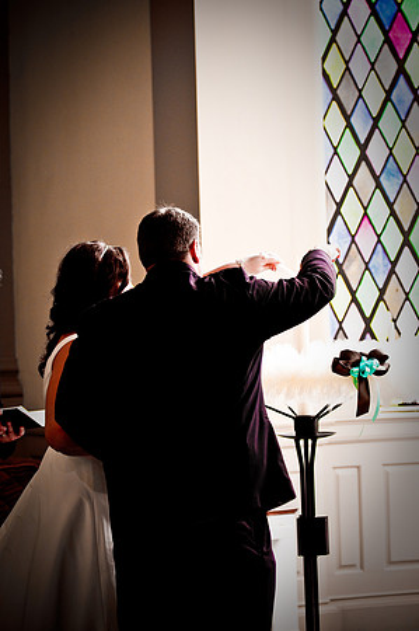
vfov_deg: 19.5
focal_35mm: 105
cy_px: 316
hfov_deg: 13.0
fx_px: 1837
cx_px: 210
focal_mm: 70
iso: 200
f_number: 2.8
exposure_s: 1/100
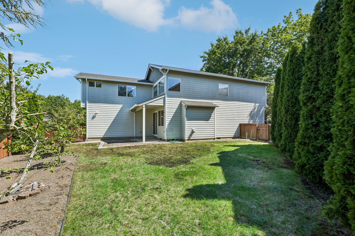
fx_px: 158
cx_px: 178
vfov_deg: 73.7
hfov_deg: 96.7
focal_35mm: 16
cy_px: 118
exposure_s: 1/800
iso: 400
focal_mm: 16
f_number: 8
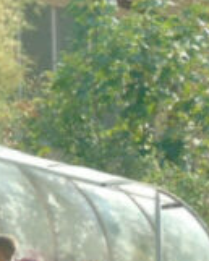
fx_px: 10158
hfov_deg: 1.2
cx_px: -433
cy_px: 233
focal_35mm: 1315
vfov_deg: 1.5
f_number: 8
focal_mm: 38
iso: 80
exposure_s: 1/30
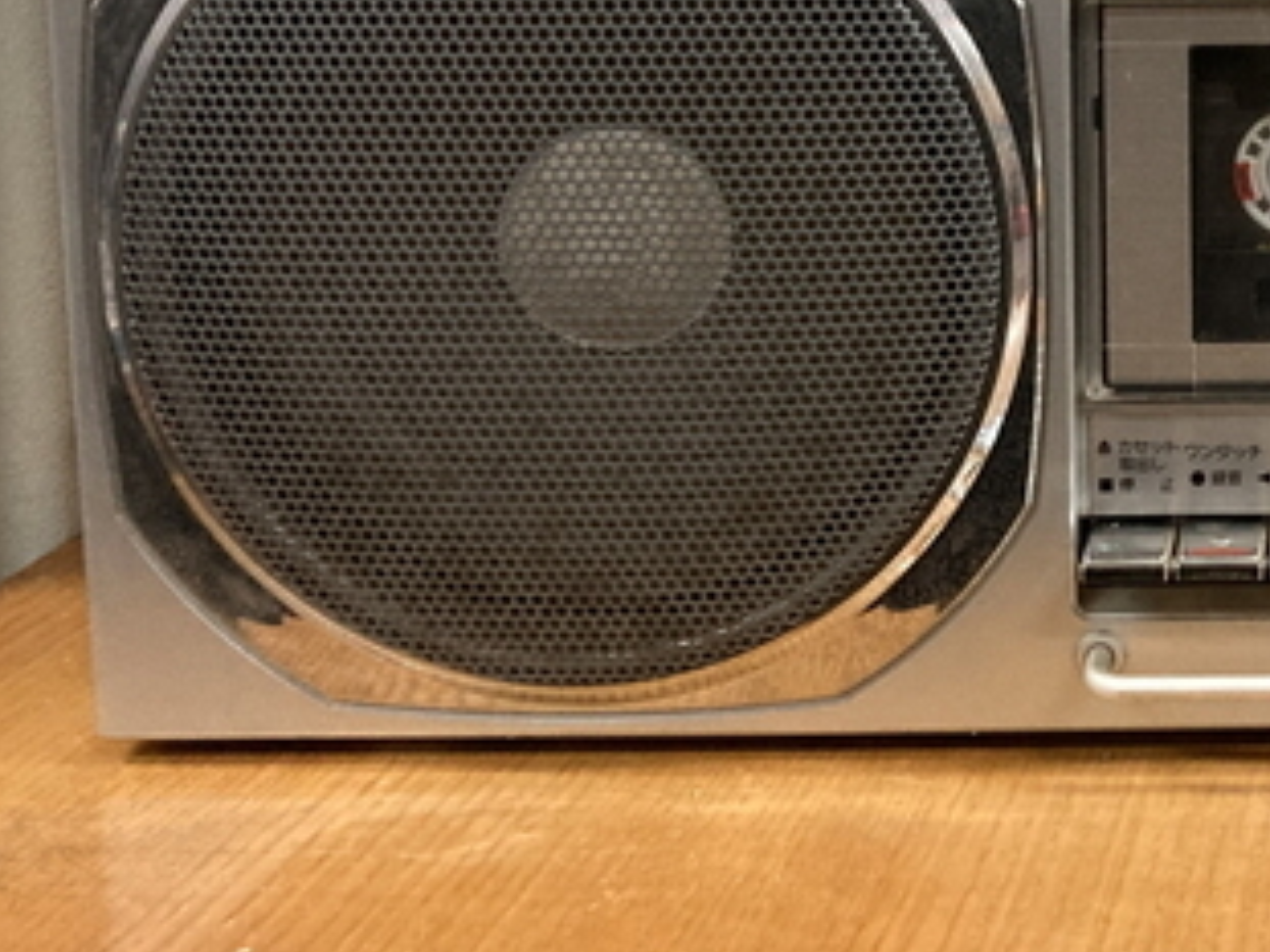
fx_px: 2641
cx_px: 1339
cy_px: 61
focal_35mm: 72
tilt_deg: -8.9
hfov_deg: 25.4
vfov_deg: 20.0
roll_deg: -0.2
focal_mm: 3.99
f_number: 1.8
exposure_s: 1/39
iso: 400
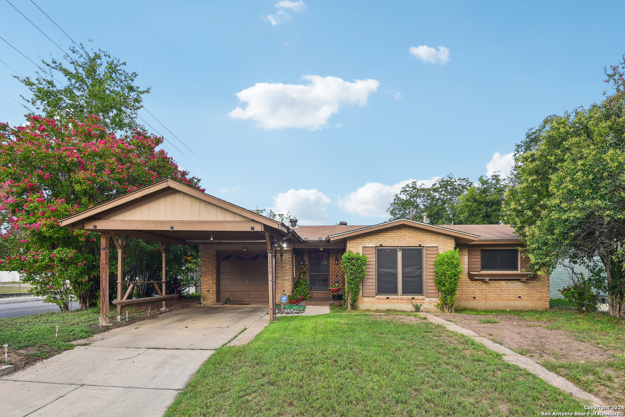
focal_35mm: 18
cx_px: 312
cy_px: 208
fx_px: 313
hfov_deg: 90.0
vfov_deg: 67.4
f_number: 8
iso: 400
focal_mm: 18
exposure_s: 1/60
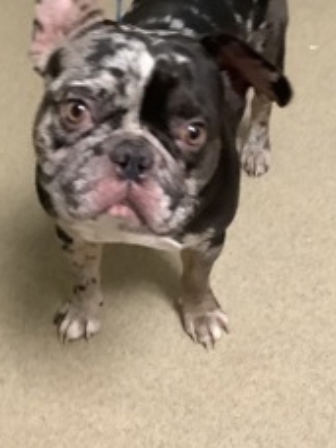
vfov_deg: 33.6
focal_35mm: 57
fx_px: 738
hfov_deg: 25.7
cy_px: 159
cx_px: 174
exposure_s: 1/30
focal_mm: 3.3
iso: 400
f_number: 2.4
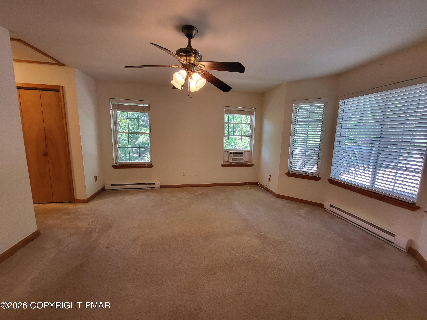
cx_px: 214
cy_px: 160
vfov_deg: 89.9
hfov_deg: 106.2
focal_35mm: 13
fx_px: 160
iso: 200
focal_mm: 1.74
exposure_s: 1/60
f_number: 2.2
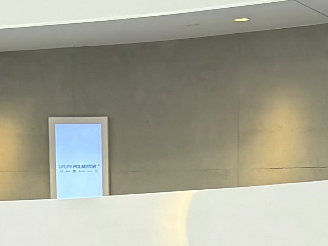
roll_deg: +0.4
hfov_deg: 12.3
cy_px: 588
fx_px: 1516
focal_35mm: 160
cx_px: 186
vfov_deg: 8.5
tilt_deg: -12.7
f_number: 1.78
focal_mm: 6.76
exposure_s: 1/121
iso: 200
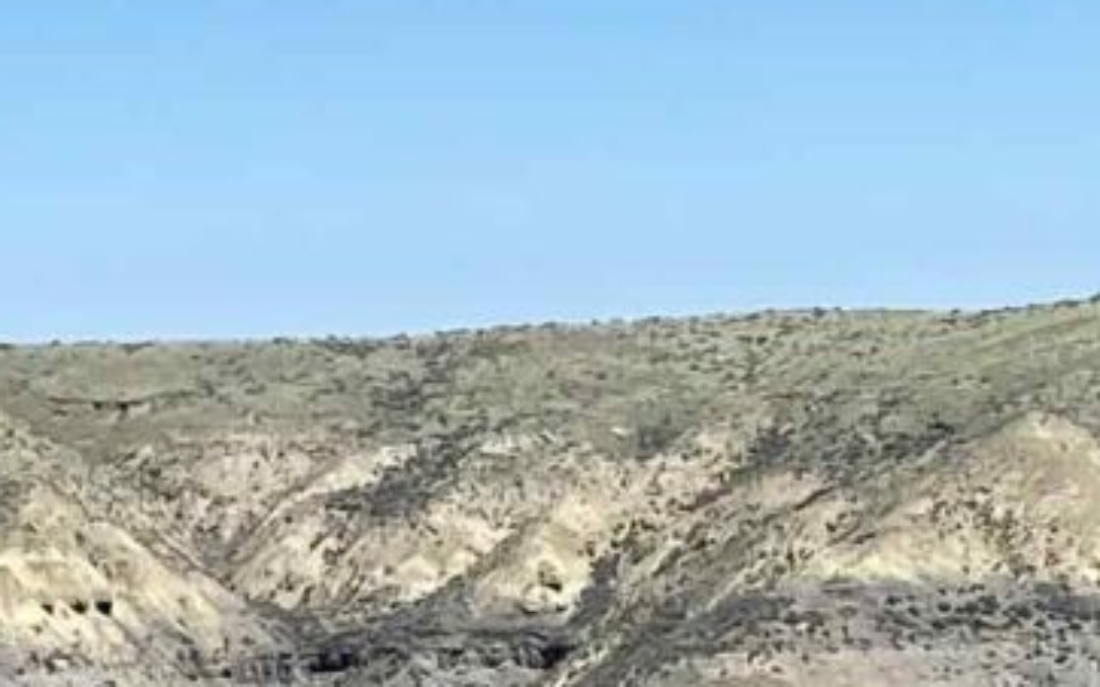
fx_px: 5844
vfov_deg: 6.3
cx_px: -137
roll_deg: +2.3
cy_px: 1815
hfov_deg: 10.6
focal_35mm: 195
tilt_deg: -12.4
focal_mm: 4.25
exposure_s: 1/3497
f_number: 1.8
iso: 32
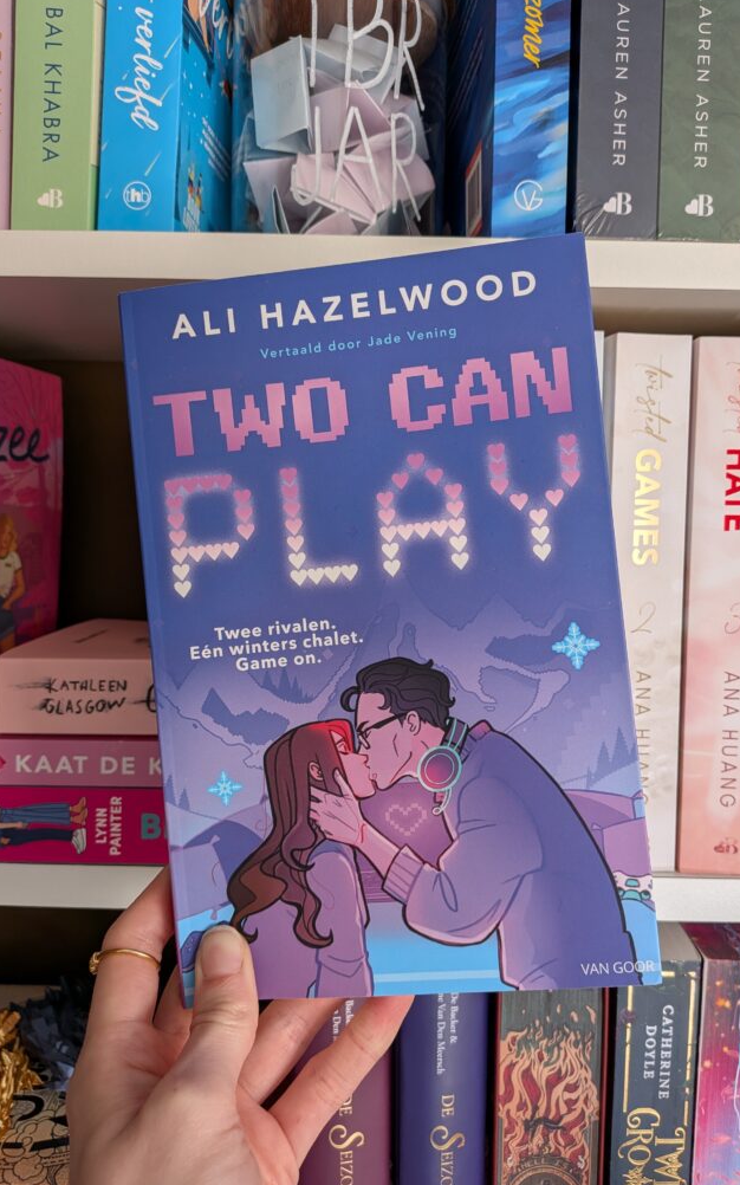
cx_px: 410
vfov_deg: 70.4
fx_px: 839
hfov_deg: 47.5
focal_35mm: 26
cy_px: 589
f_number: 1.7
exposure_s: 1/231
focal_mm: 4.53
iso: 28
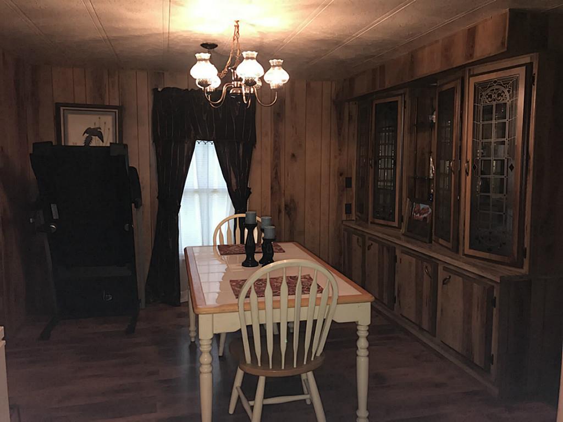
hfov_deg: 63.4
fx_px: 455
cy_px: 211
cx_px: 282
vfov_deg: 49.7
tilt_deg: -7.4
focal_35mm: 28
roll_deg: -1.3
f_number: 1.8
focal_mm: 3.99
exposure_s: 1/20
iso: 64
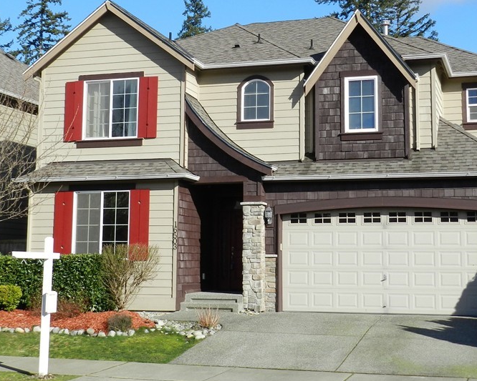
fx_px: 805
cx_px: 277
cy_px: 148
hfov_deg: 32.9
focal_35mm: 57
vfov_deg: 26.6
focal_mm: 6.7
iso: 160
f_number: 4
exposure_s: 1/1250
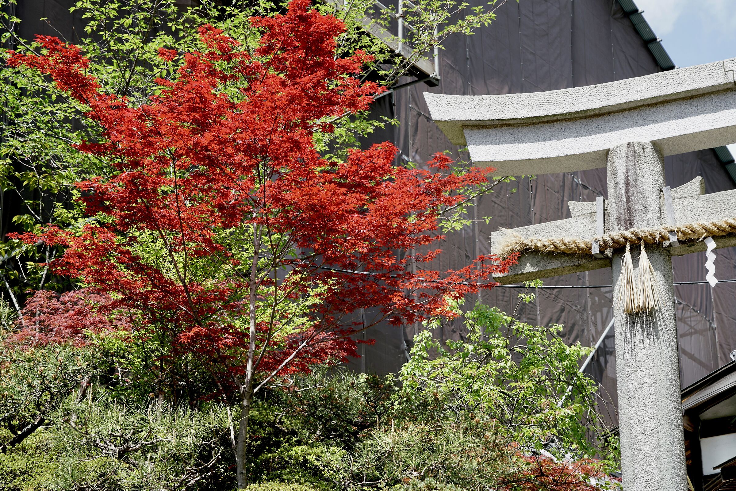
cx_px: 368
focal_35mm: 83
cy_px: 246
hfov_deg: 24.5
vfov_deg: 16.5
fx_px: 1697
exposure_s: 1/200
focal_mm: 83
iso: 200
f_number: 9
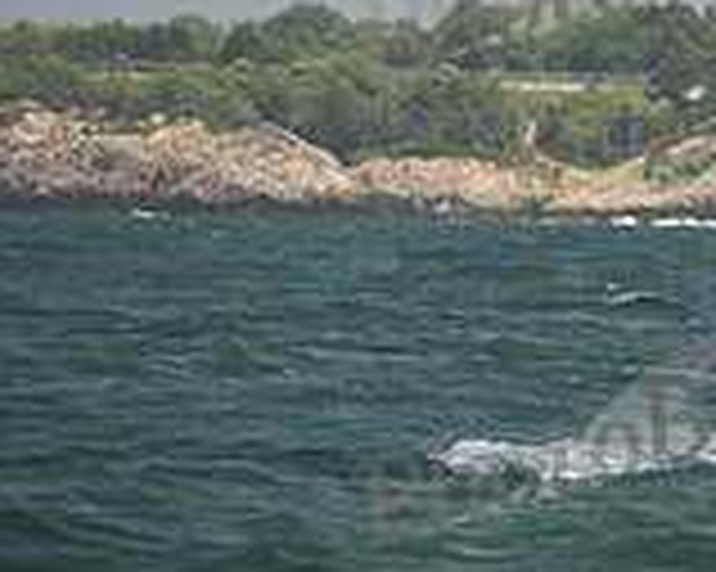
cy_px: 133
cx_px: 1229
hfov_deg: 2.8
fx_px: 14549
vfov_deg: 2.3
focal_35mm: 687
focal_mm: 200
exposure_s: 1/640
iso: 250
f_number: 5.6
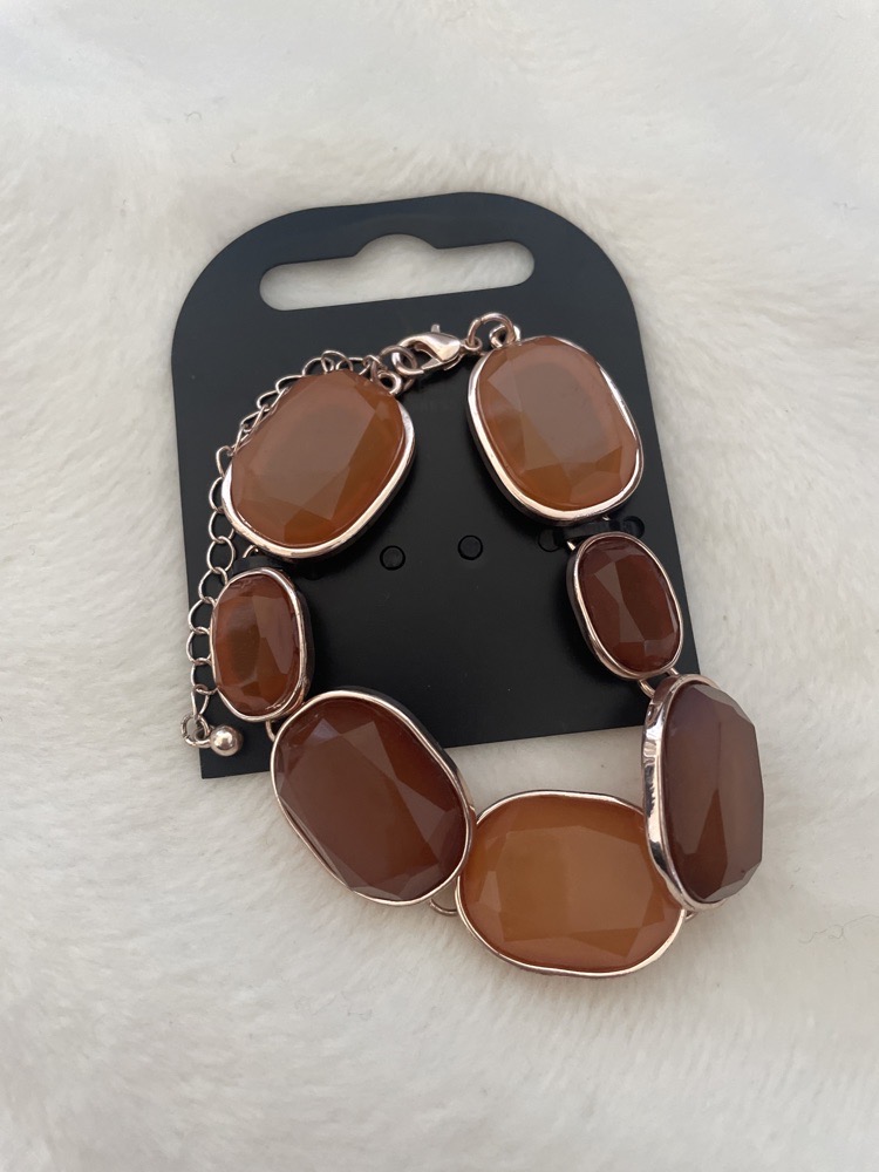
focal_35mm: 26
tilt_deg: -67.7
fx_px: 880
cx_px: 440
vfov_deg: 67.3
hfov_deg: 53.1
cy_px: 586
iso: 320
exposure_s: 1/60
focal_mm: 4.2
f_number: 1.6
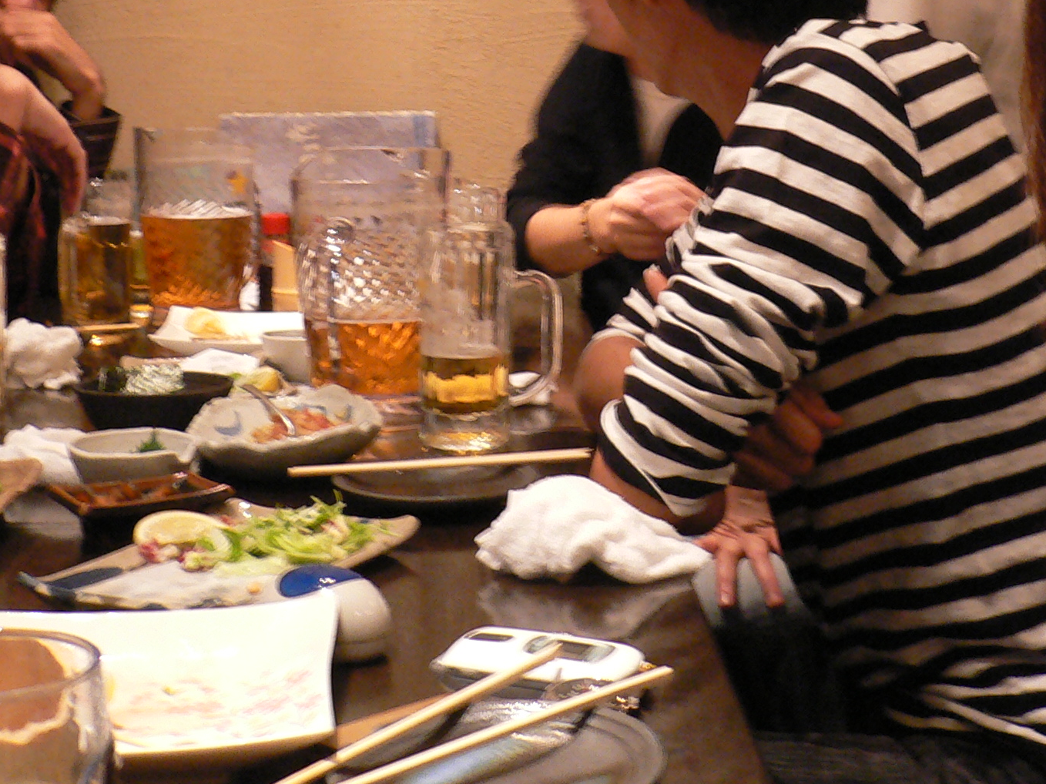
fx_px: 1994
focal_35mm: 66
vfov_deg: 21.7
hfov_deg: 29.2
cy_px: 56
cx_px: 676
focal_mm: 5.8
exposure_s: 1/8
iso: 200
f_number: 2.8
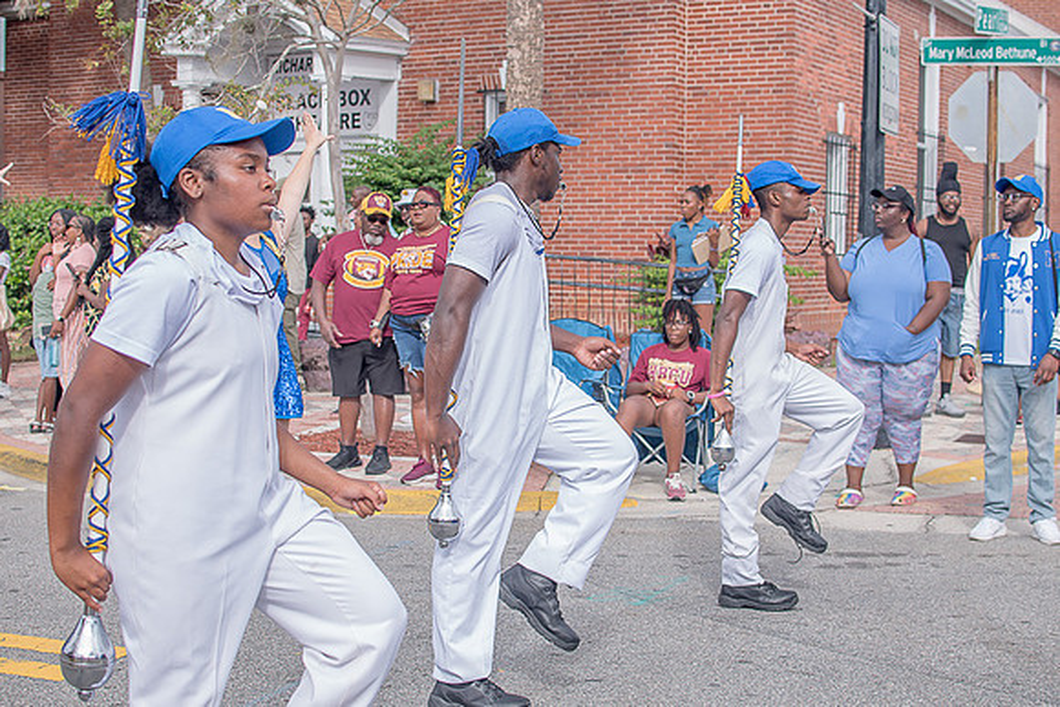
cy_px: 354
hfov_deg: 38.2
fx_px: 1531
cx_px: 530
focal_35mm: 52
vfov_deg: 26.0
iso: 100
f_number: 4
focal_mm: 35
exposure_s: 1/500
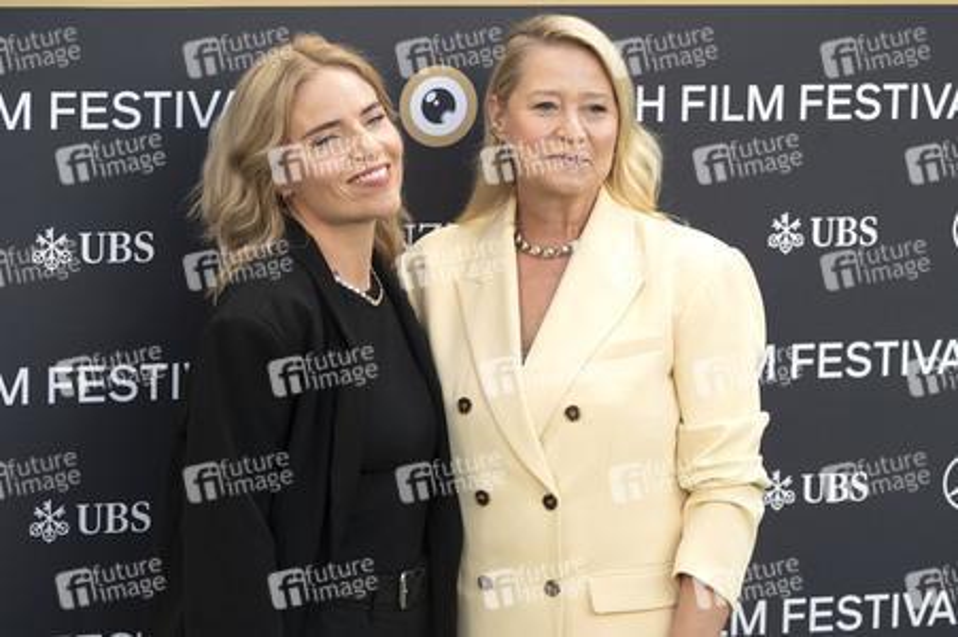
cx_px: 479
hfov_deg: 14.3
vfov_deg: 9.5
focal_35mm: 144
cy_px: 318
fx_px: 3829
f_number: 5.6
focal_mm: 144
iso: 400
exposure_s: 1/200
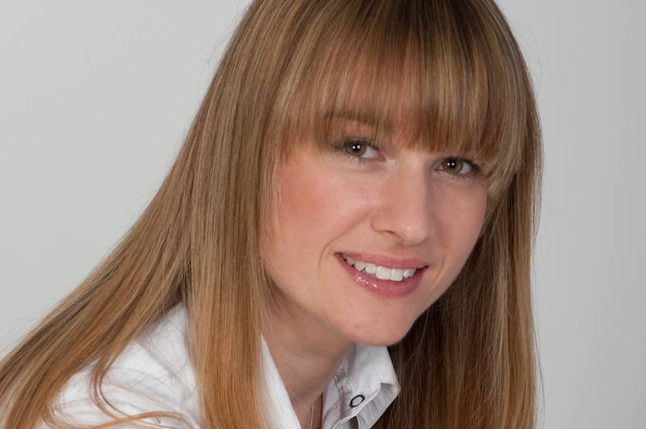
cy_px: 214
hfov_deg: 19.5
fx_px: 1883
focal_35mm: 105
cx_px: 323
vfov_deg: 13.0
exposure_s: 1/160
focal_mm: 105
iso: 200
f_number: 8
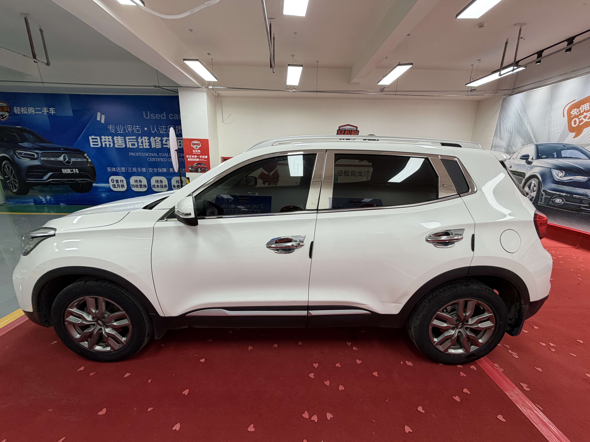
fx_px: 239
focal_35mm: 14
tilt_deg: -14.4
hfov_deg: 102.1
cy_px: 221
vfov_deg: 85.7
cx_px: 295
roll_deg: -0.7
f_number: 2.2
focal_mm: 2.22
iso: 125
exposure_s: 1/100
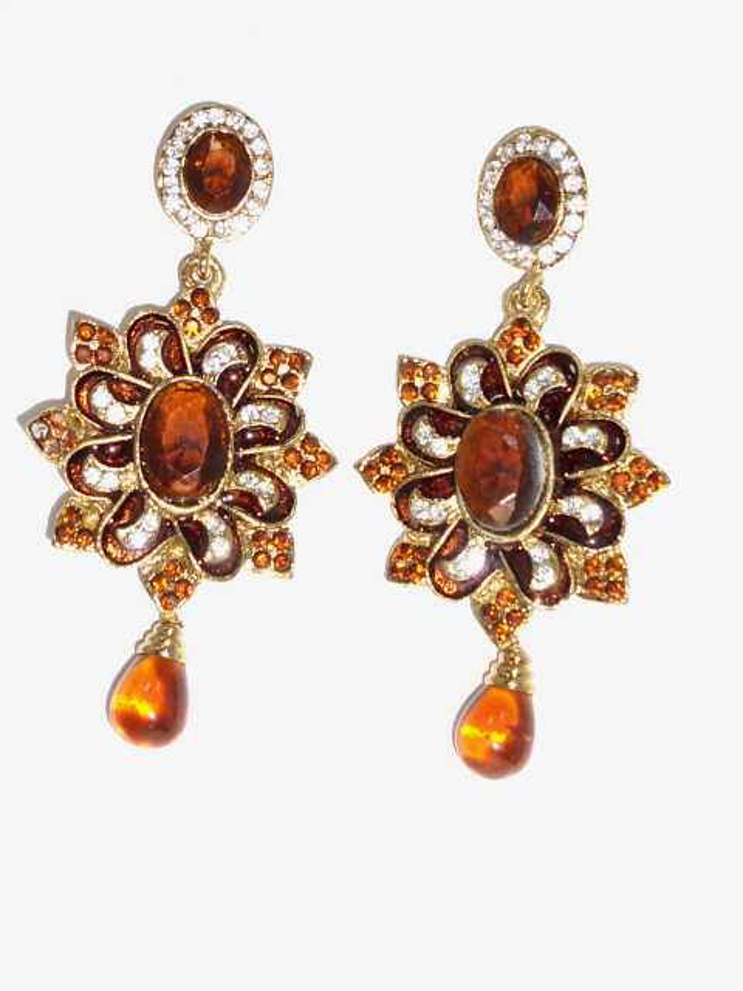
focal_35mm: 31
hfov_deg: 45.4
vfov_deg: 58.4
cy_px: 496
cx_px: 372
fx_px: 887
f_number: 8.5
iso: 80
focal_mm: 5.6
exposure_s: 1/50
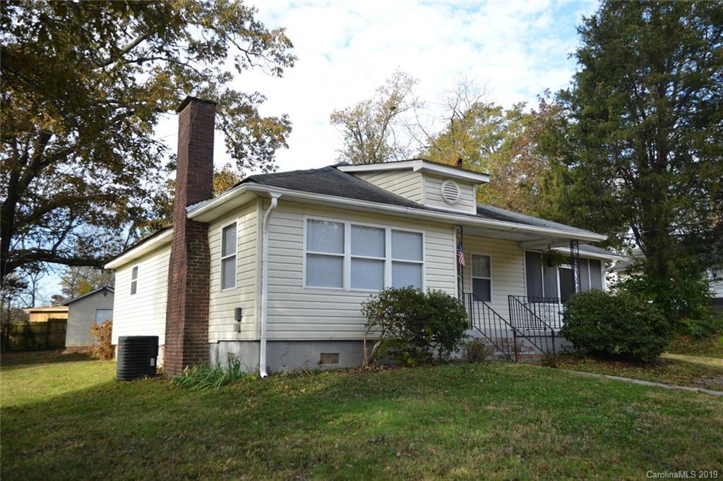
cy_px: 240
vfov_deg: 42.3
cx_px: 362
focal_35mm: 31
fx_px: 622
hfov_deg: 60.3
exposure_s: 1/320
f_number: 8
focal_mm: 31
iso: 400
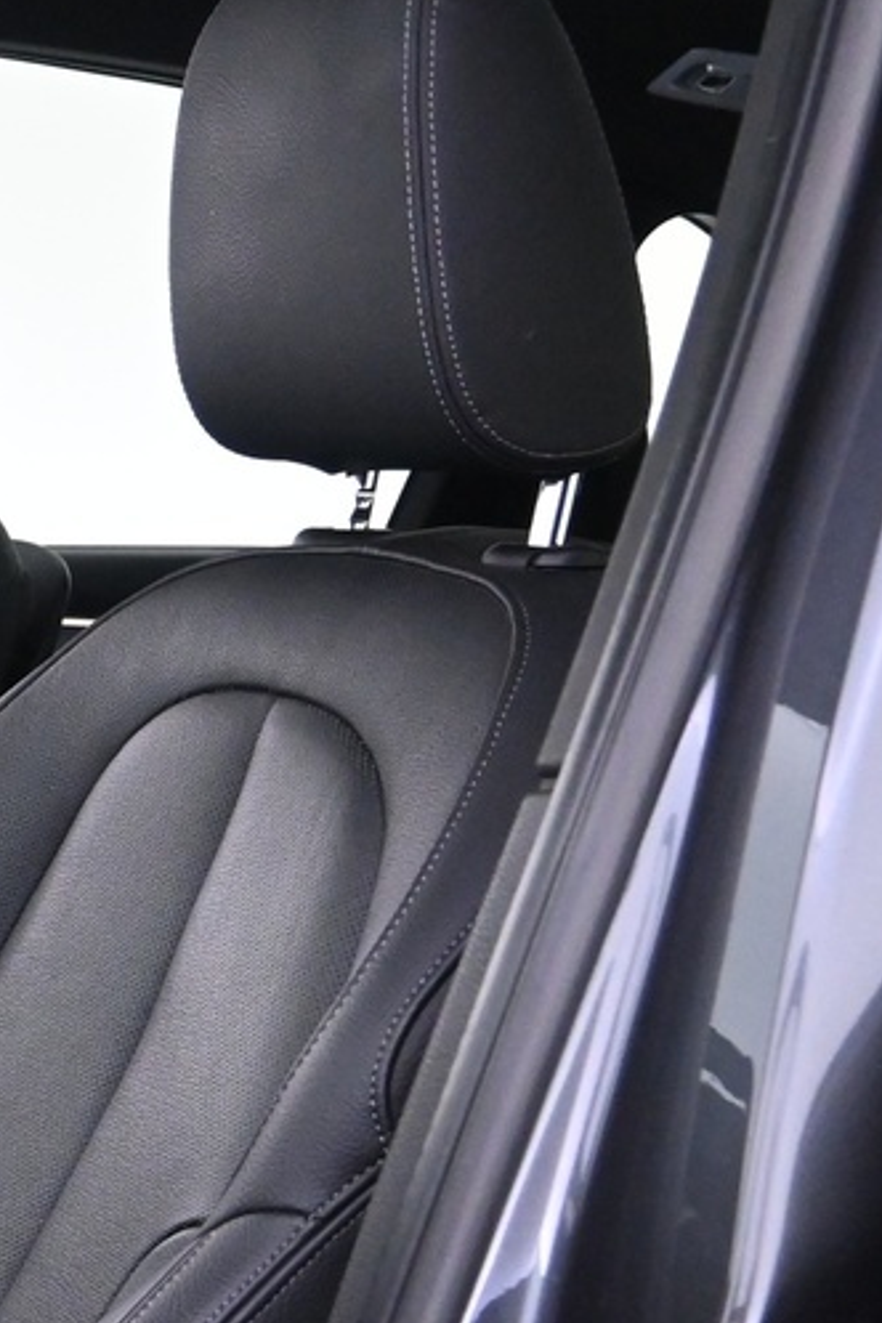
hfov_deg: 15.8
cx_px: -529
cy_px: 1185
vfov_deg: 25.2
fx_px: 2866
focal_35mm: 78
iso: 3200
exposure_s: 1/25
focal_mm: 16
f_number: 3.5
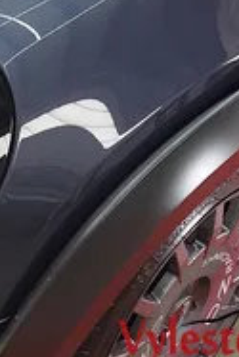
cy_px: 59
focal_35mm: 64
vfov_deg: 30.4
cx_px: 15
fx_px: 636
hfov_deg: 20.8
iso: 125
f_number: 1.8
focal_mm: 5.23
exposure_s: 1/50
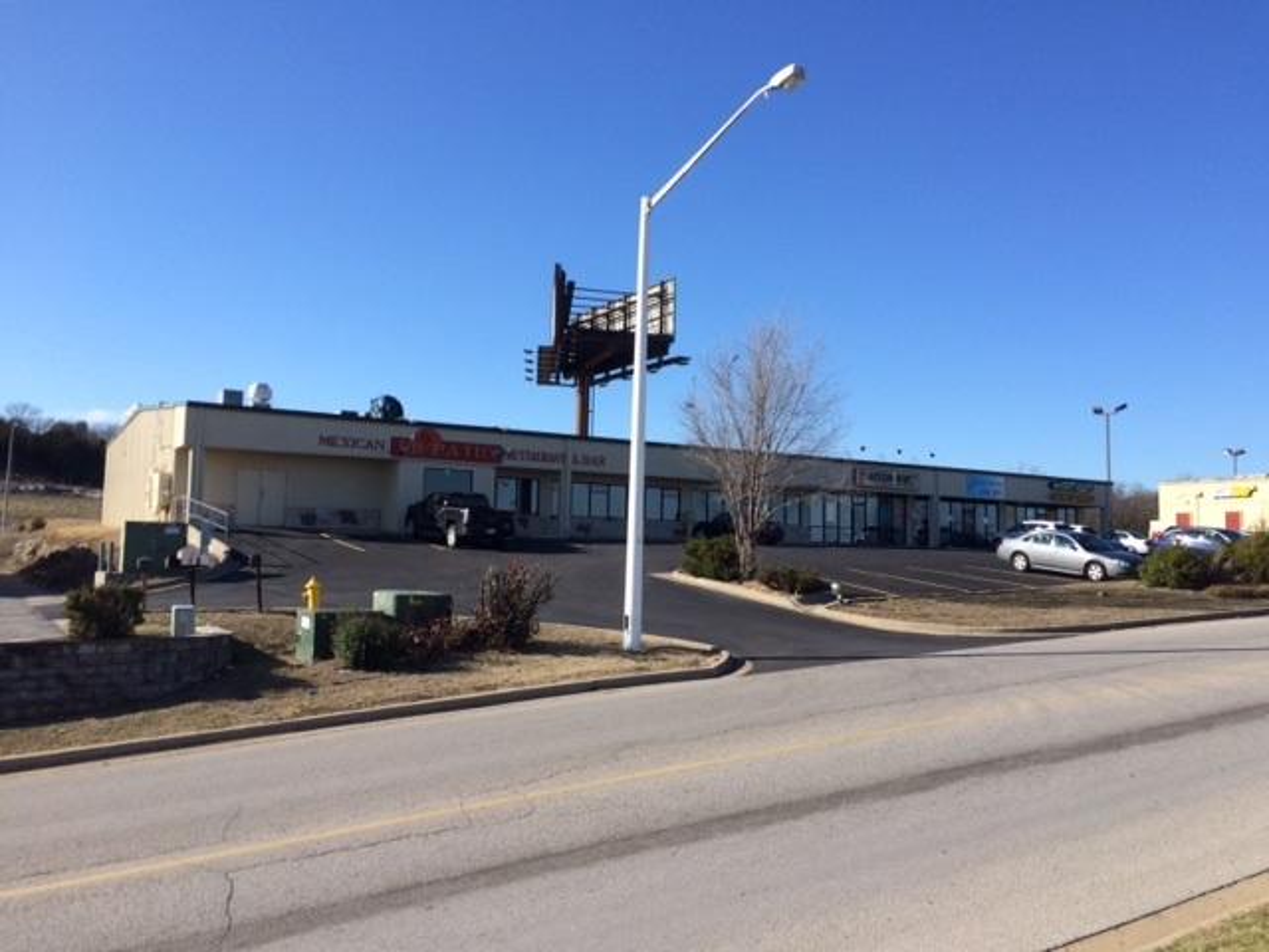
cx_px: 634
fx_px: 1063
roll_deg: -1.2
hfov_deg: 61.7
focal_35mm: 29
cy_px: 476
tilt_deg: +2.8
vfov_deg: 48.2
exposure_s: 1/1709
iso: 32
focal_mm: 4.15
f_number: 2.2
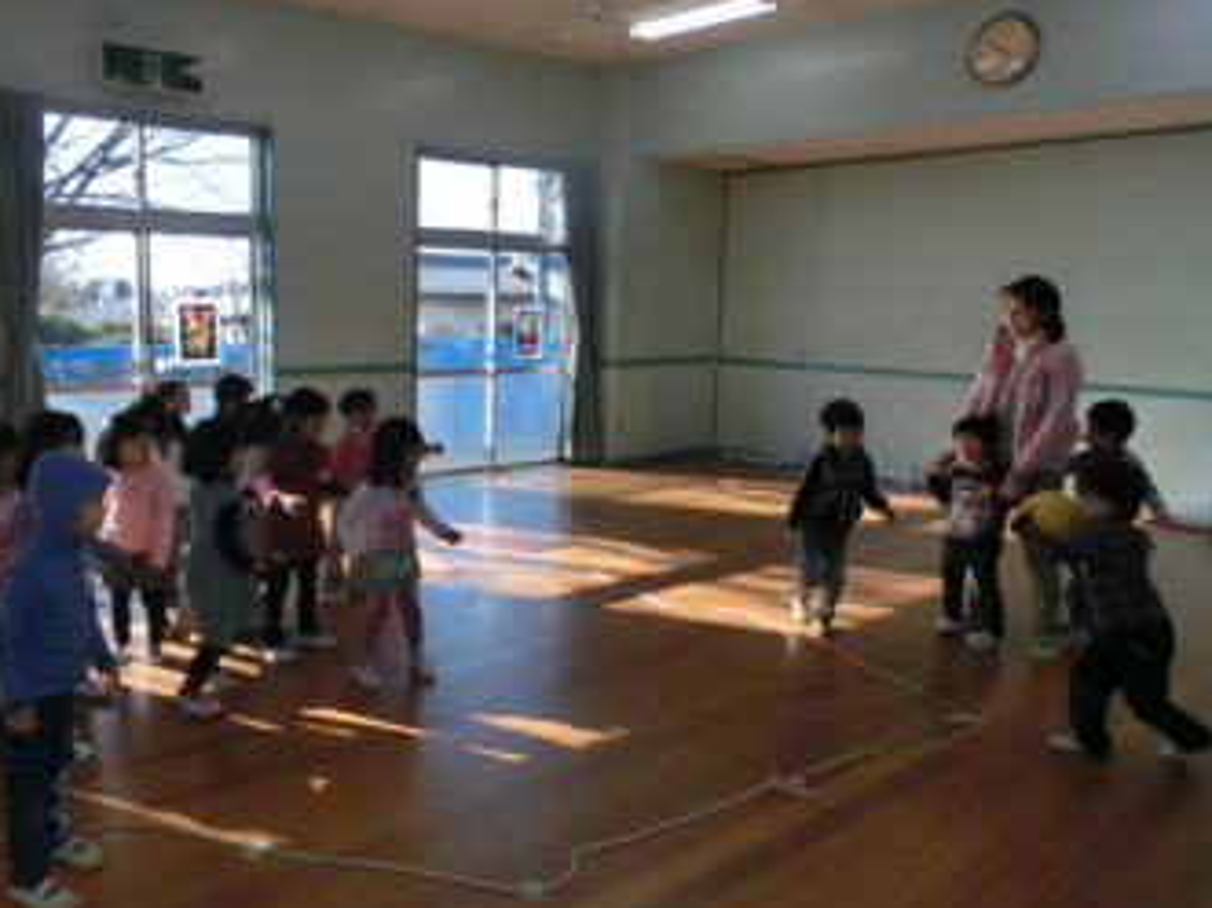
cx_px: 483
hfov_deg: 61.1
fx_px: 1015
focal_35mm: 29
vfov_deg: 48.2
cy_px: 454
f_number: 3
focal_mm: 4.24
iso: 80
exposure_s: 1/250
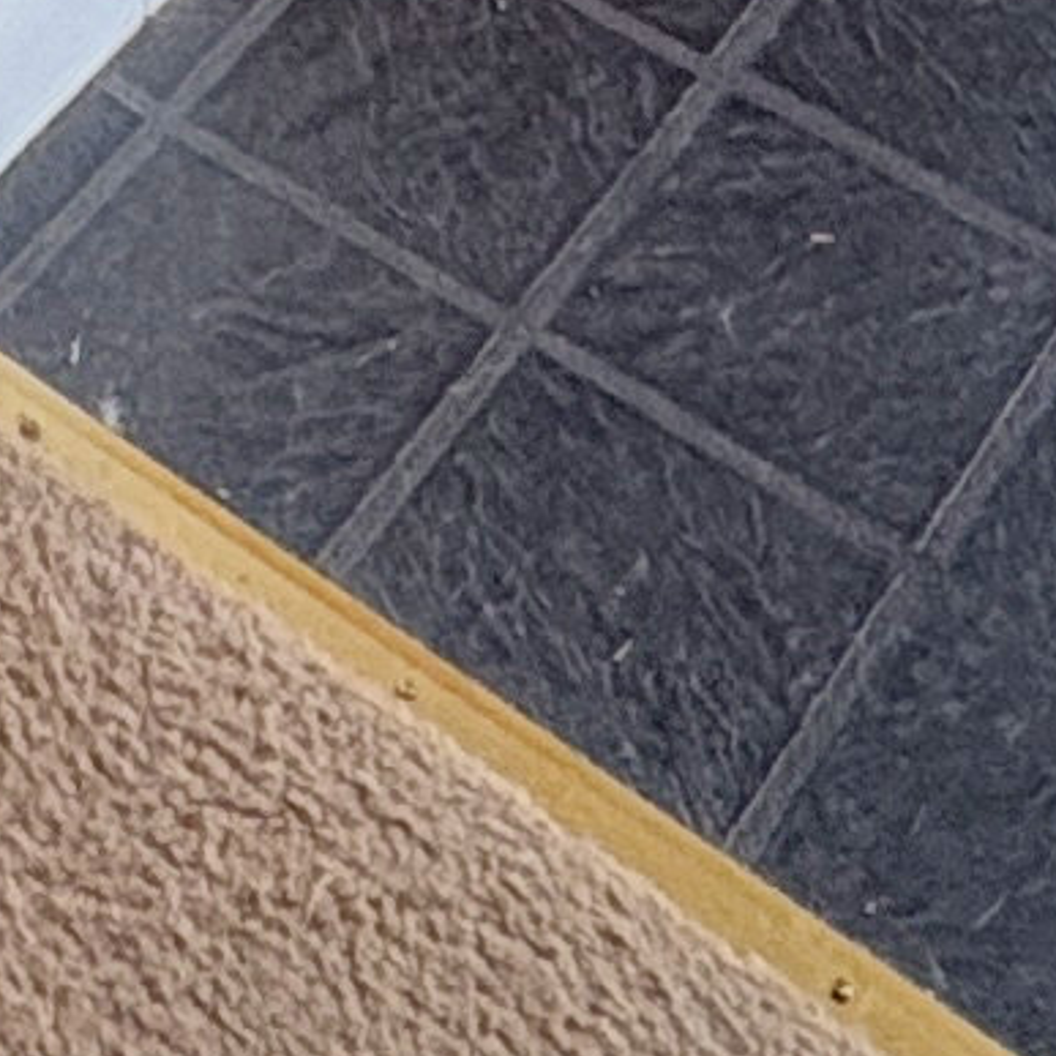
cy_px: -2770
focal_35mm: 129
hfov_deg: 13.0
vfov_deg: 8.8
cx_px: -347
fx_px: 4452
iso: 160
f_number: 2.2
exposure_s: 1/120
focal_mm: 2.22
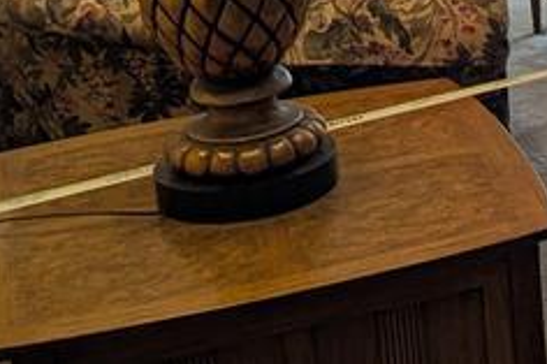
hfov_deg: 16.1
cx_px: 973
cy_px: -88
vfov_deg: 12.3
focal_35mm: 108
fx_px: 1640
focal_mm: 6.81
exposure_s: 1/212
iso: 34
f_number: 1.85
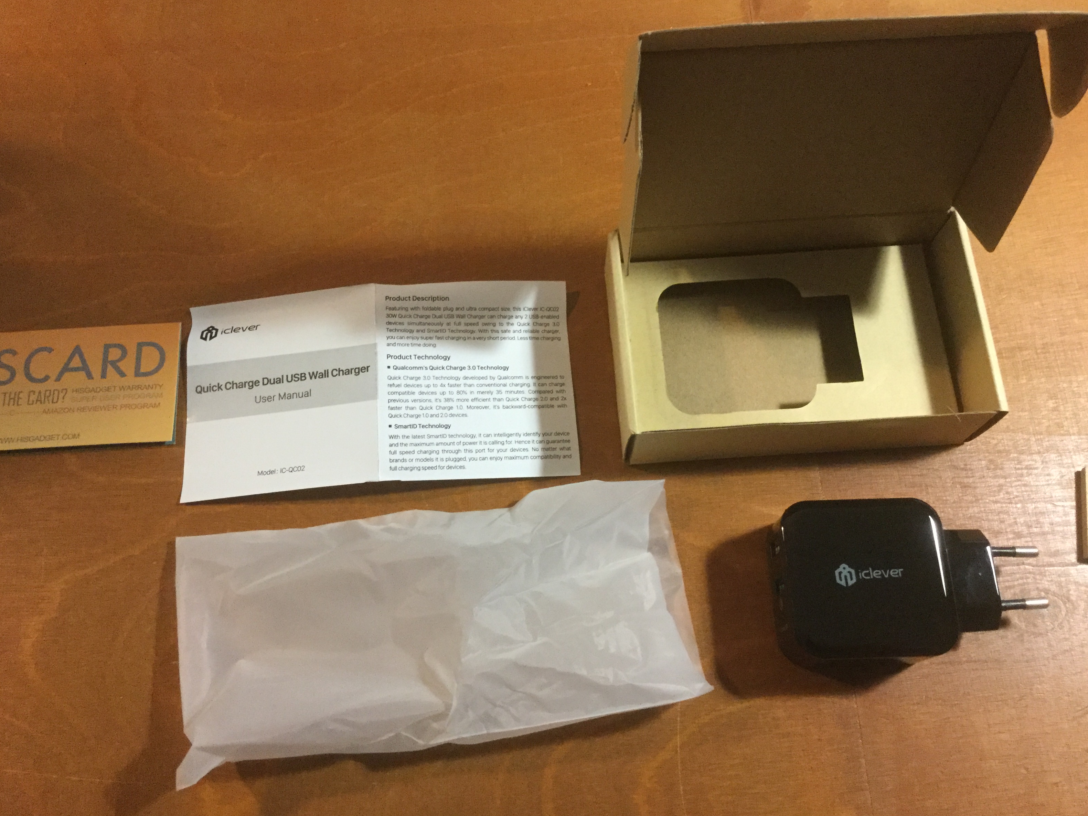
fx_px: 1006
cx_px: 535
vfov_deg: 44.2
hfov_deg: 56.8
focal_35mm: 32
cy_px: 408
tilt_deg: -69.3
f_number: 2.4
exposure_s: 1/25
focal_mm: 3.3
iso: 200
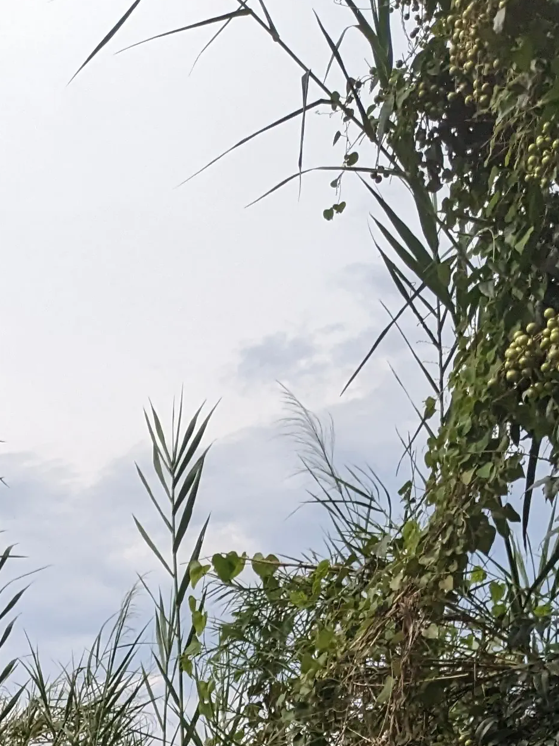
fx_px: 1874
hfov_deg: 16.4
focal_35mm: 87
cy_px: 1156
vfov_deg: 19.3
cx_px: -66
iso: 74
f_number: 1.73
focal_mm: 4.38
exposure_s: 1/4673
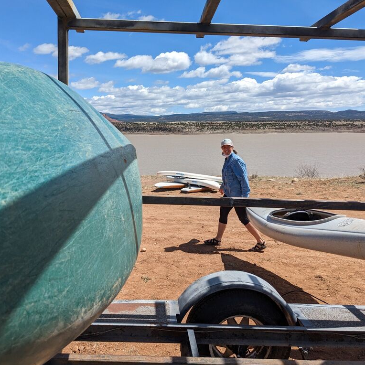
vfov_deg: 51.1
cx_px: 159
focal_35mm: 32
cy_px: 183
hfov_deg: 51.0
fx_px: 382
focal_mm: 4.38
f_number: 1.73
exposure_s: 1/5848
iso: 65
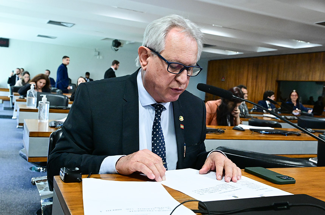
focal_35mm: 36
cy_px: 108
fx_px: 324
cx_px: 162
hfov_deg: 53.2
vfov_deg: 36.7
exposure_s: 1/200
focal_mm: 24
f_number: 5
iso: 4000
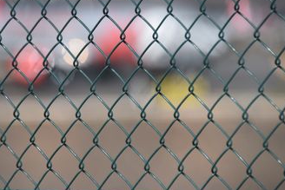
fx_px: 3706
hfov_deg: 4.4
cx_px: 124
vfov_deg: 2.9
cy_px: 52
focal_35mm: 468
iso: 800
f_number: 5.6
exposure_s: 1/5000
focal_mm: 300
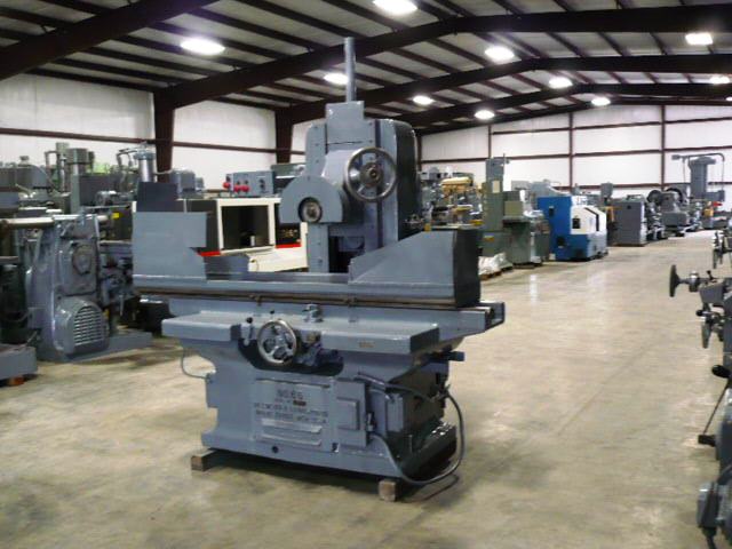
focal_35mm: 35
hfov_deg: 52.6
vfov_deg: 40.7
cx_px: 366
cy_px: 274
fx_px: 740
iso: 200
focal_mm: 5.8
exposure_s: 1/8
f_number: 2.8
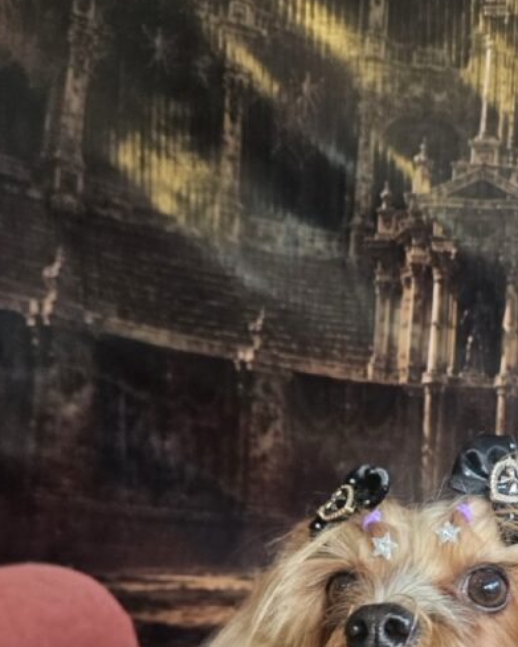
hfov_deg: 30.2
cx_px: 495
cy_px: 595
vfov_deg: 36.8
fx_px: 901
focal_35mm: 47
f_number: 1.8
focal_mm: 5.4
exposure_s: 1/359
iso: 320
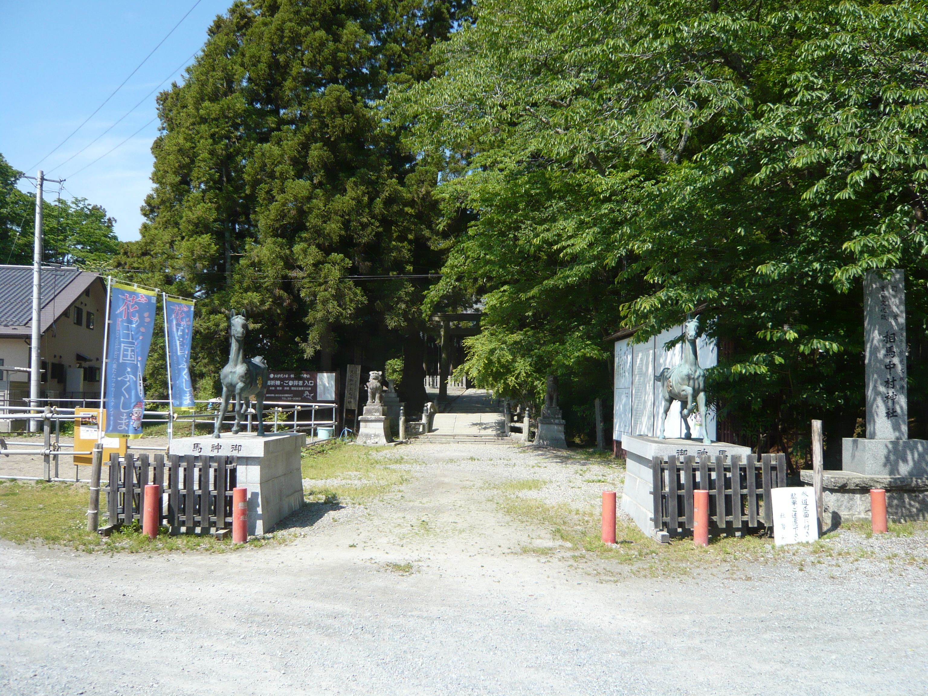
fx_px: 751
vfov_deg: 49.7
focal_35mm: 28
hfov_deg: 63.4
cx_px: 464
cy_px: 348
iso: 100
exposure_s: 1/800
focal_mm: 4.6
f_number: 2.8
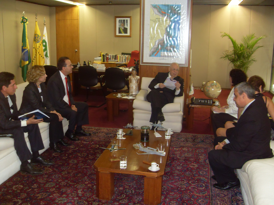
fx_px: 277
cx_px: 137
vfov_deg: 40.7
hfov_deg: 52.6
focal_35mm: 35
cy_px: 102
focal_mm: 6.3
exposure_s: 1/45
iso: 200
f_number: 2.8
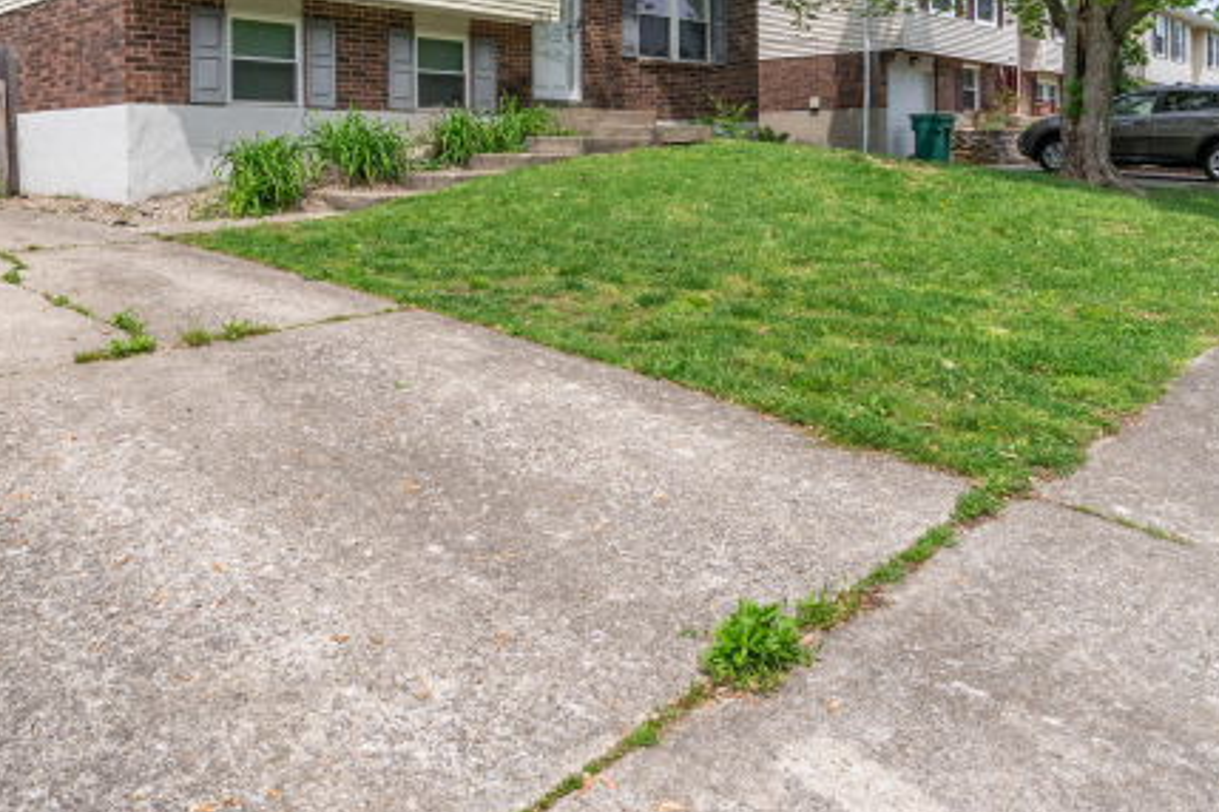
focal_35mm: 28
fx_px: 948
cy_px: 114
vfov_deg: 43.2
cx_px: 551
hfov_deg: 65.3
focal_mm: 16
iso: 400
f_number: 10
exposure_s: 1/500
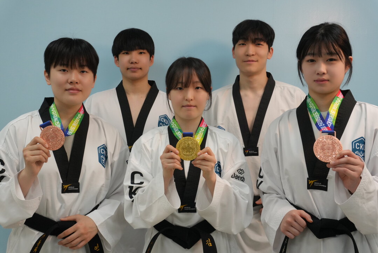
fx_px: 426
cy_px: 126
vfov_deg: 33.1
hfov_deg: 47.9
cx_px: 189
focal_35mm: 40
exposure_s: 1/160
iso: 1600
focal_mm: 27
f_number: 10
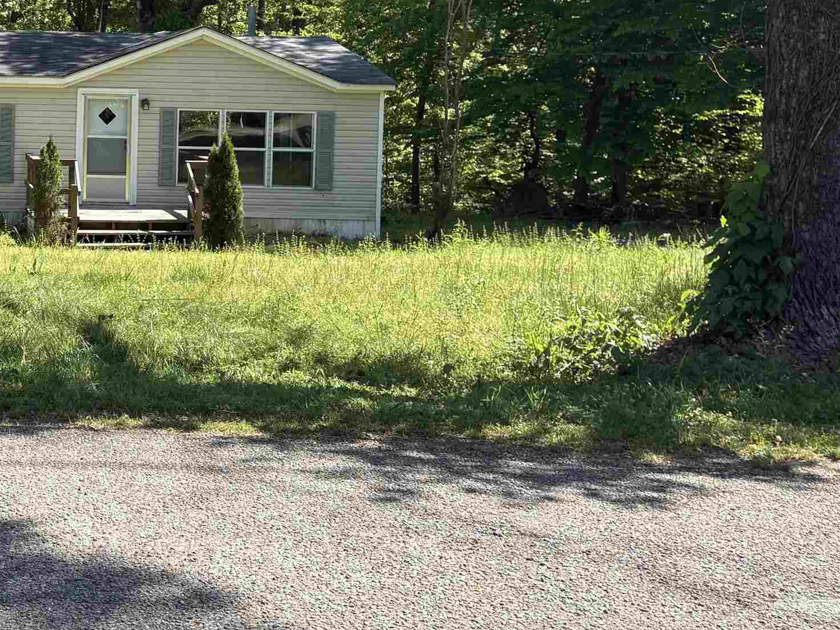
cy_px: 156
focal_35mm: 54
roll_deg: -1.1
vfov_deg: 26.7
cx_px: -8
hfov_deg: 32.6
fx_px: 1310
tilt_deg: -2.6
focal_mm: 5.96
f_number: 1.6
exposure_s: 1/1099
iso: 50
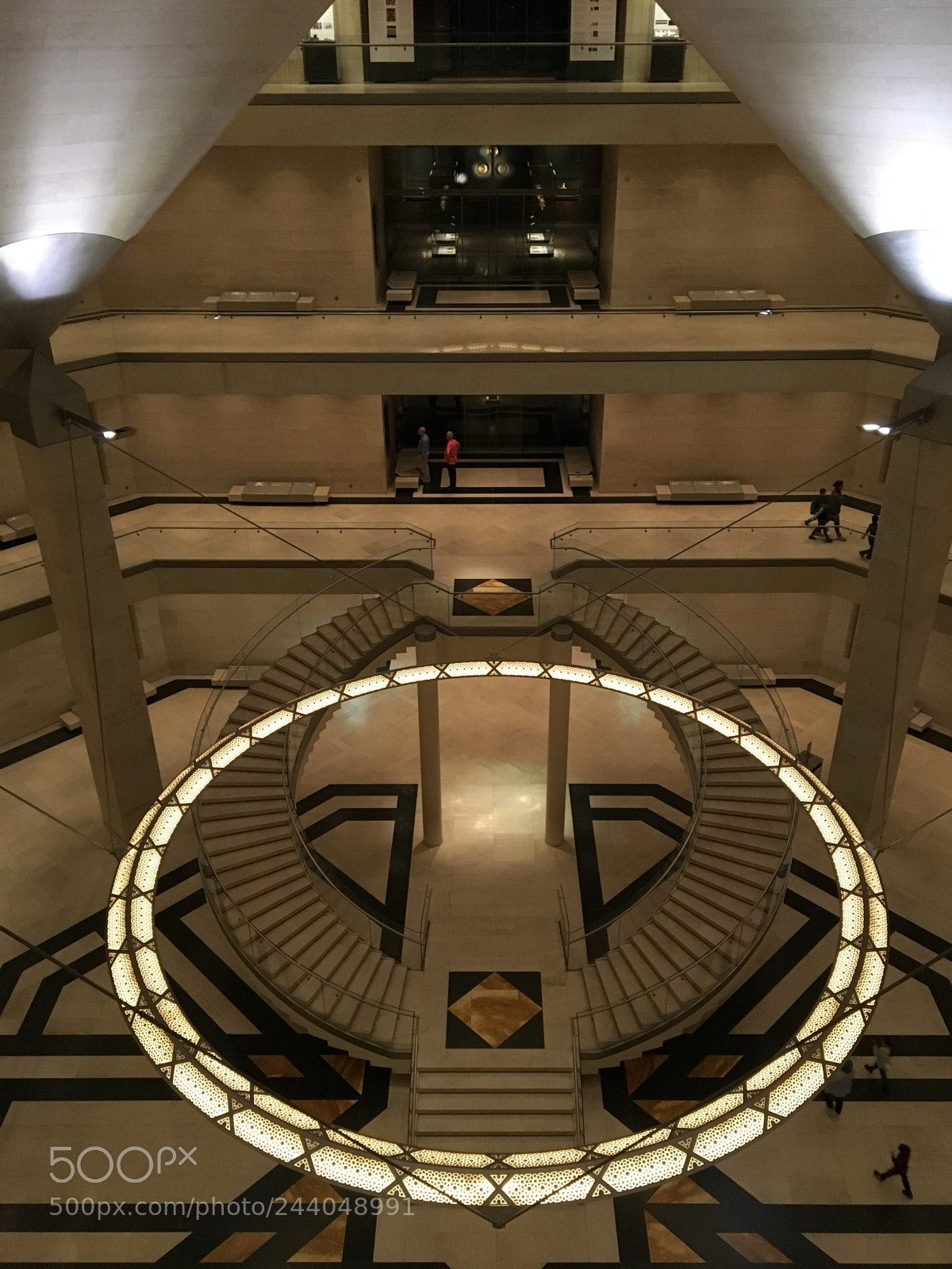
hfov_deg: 48.2
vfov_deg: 61.7
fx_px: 1063
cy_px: 634
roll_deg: -1.3
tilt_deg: -28.7
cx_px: 476
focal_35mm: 29
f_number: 2.2
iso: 250
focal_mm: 4.15
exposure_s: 1/17
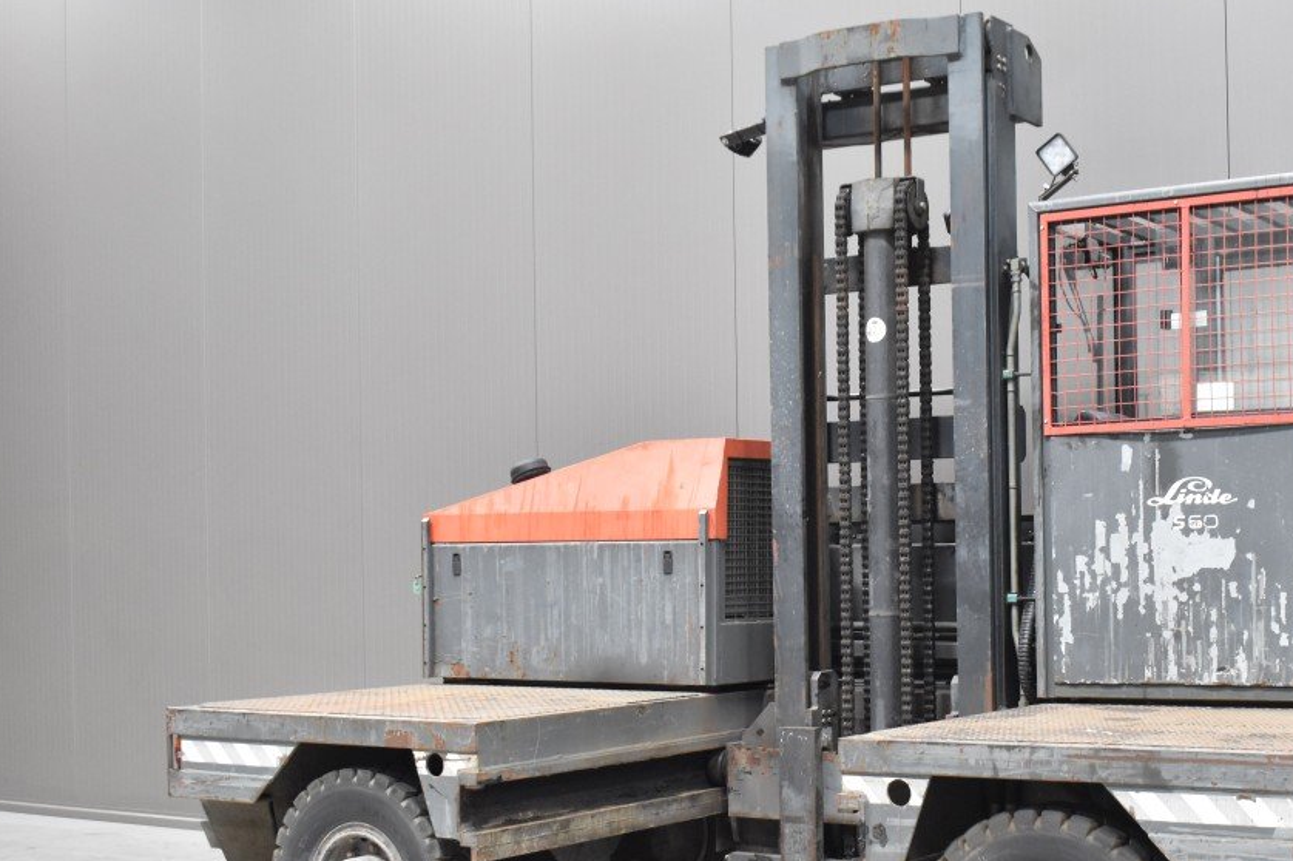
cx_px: 903
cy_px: 577
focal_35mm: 54
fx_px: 1928
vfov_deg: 25.0
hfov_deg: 36.5
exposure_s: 1/25
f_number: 5
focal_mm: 25
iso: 1600
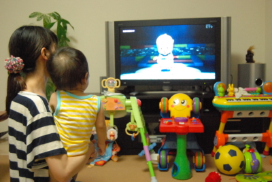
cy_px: 91
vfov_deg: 34.3
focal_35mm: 39
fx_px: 295
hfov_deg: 49.5
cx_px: 136
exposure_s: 1/60
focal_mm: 26
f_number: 4
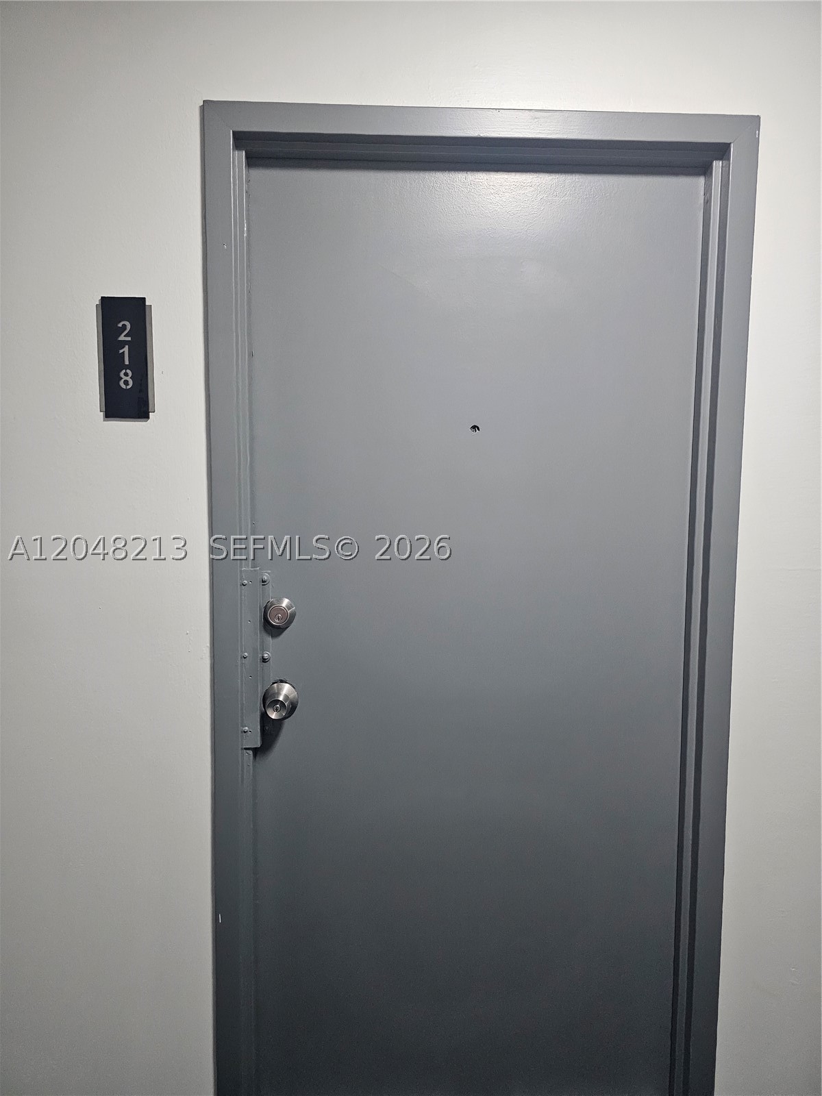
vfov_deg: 73.9
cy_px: 548
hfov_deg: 58.9
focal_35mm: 23
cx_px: 411
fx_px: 728
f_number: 1.7
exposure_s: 1/240
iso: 1000
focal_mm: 6.3
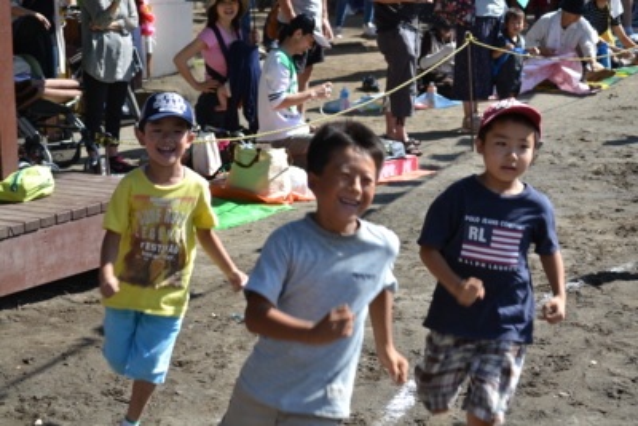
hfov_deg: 21.9
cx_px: 319
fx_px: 1649
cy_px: 213
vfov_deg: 14.7
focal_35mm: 93
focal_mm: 62
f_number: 7.1
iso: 100
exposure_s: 1/200
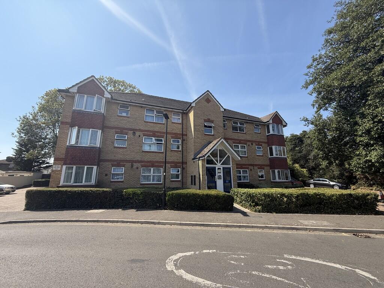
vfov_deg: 85.7
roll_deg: -0.3
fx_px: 155
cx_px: 192
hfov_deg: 102.1
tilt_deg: +13.0
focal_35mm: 14
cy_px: 144
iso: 20
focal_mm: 2.22
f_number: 2.2
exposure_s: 1/664
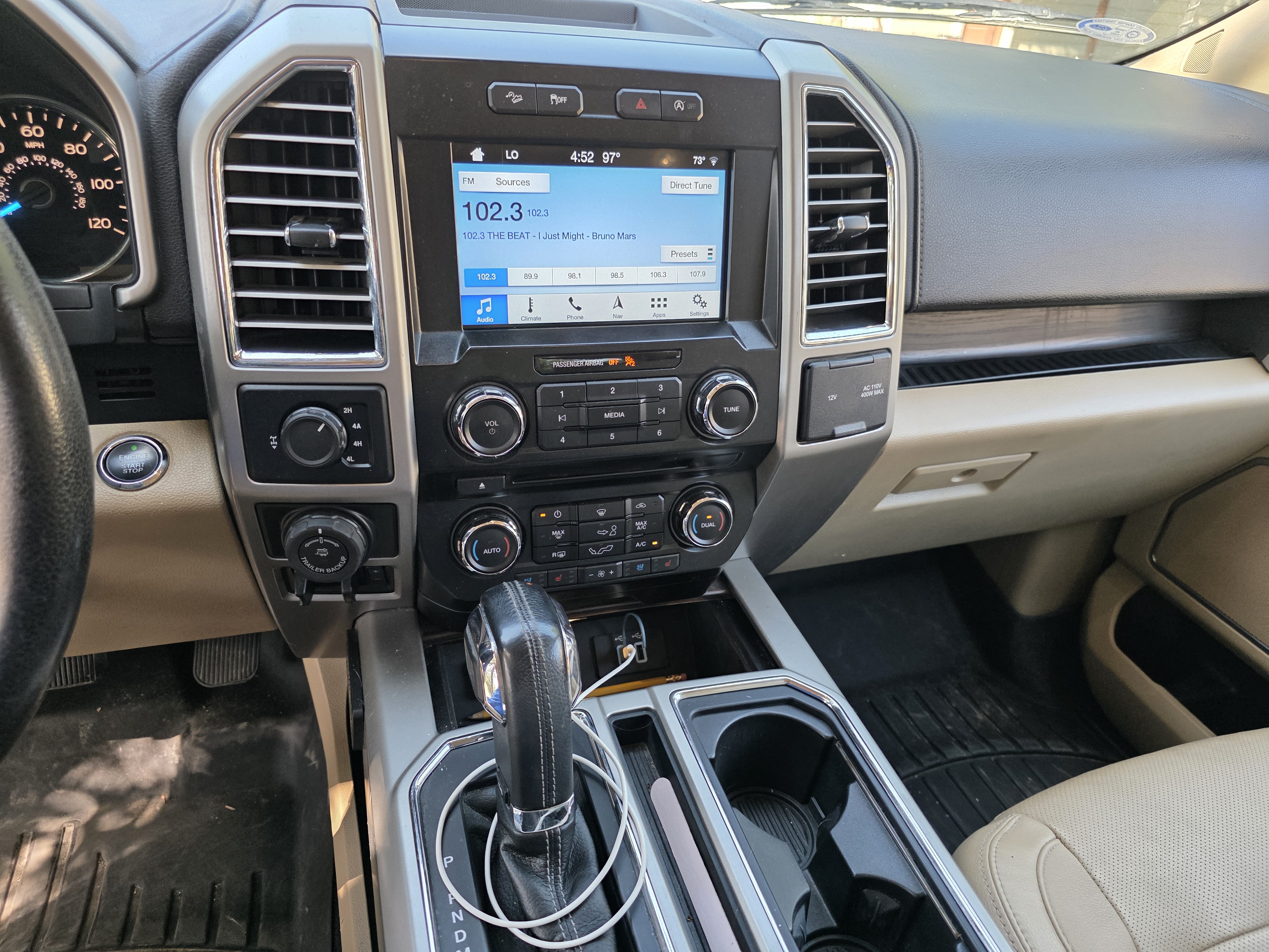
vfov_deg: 58.9
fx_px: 843
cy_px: 476
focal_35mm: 23
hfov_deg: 73.9
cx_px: 634
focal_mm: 6.3
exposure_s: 1/180
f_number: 1.7
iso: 160
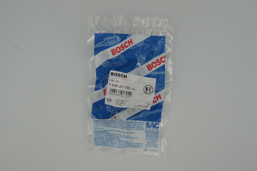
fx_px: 321
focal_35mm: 45
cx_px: 128
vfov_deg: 29.8
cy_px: 86
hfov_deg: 43.6
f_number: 5.6
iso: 200
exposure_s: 1/320
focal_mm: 30
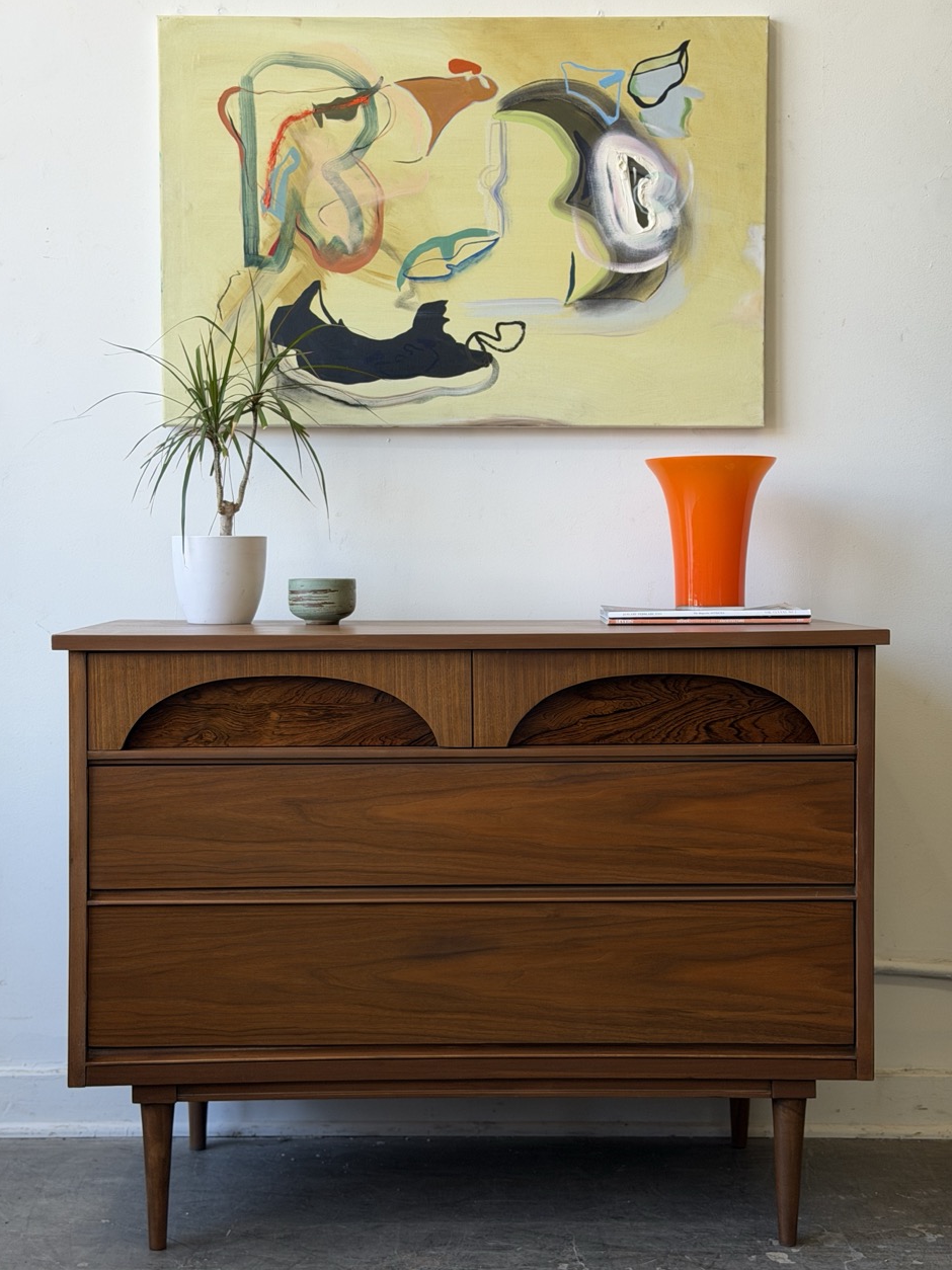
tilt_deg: -1.8
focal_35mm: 49
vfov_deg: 38.9
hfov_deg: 29.7
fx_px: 1797
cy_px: 623
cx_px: 474
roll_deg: +0.2
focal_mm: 6.76
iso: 50
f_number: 1.78
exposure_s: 1/121
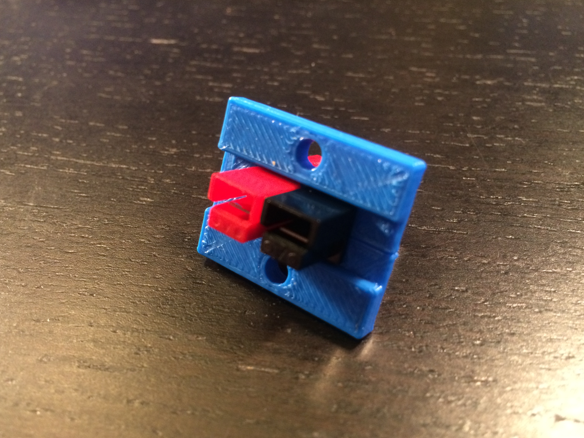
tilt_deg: -44.4
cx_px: 287
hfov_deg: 60.0
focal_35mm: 30
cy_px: 223
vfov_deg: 46.8
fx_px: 506
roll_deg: +5.1
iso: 320
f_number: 2.2
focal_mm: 4.15
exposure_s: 1/15
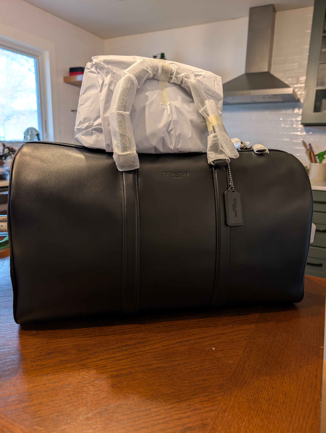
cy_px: 216
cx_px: 163
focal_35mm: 24
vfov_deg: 71.5
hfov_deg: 56.9
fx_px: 301
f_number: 1.68
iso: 70
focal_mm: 6.9
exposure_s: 1/23.8
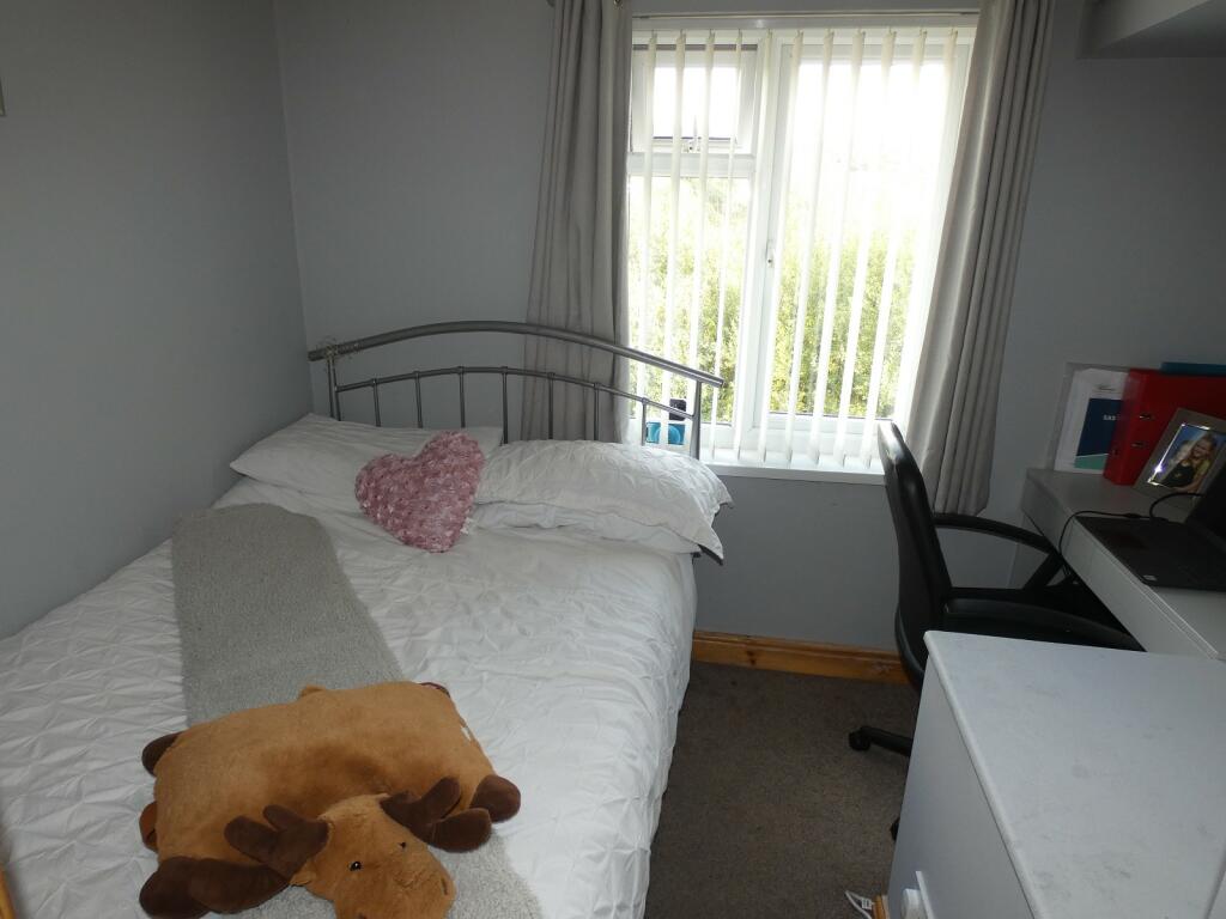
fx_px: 744
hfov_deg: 79.0
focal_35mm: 21
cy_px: 460
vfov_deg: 63.4
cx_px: 613
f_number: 2.9
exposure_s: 1/60
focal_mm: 3.8
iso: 125
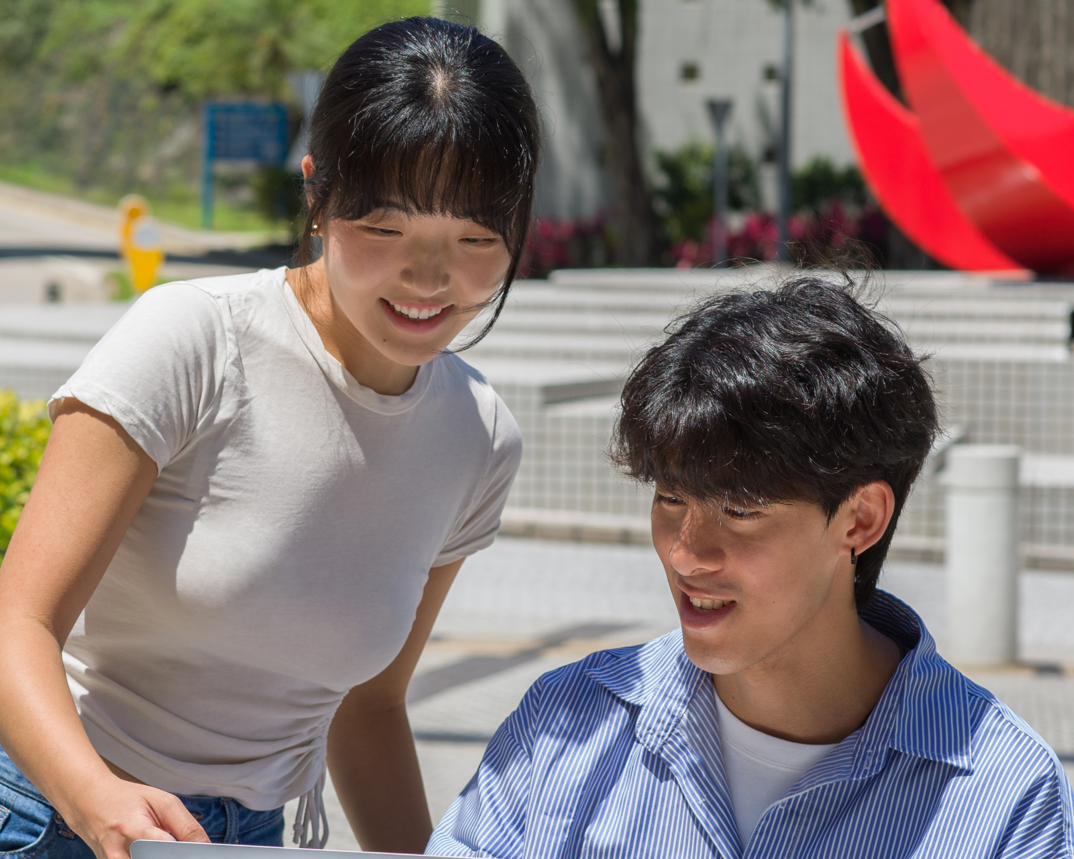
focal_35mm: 143
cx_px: 500
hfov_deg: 13.5
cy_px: 262
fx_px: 4545
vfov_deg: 10.8
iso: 100
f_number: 5.6
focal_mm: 65
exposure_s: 1/400
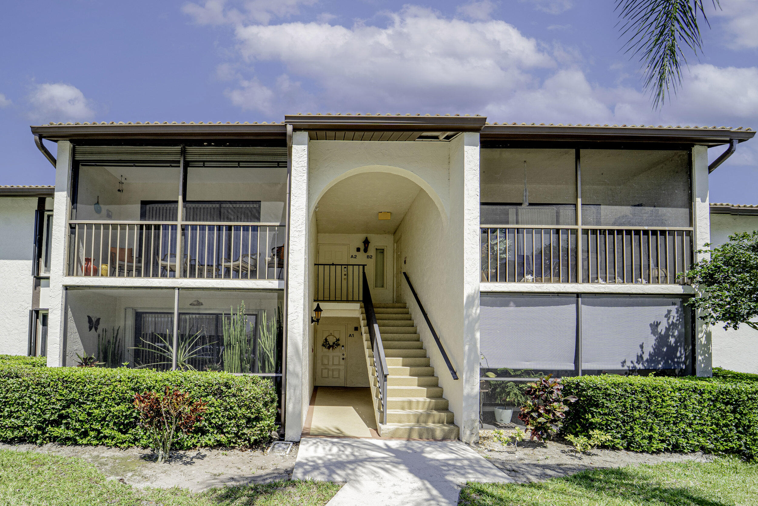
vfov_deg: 81.2
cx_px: 379
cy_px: 253
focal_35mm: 14
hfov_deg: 104.3
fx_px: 295
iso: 100
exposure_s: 1/160
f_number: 10
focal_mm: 14
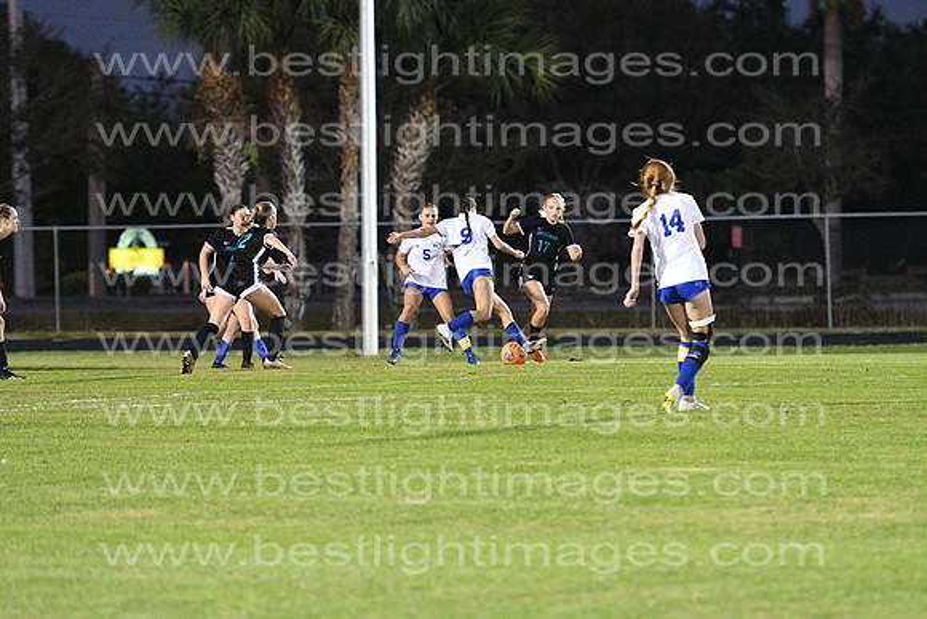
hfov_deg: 8.6
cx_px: 464
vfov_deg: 5.7
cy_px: 310
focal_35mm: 240
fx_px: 6181
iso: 9000
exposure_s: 1/800
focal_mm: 160
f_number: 2.8
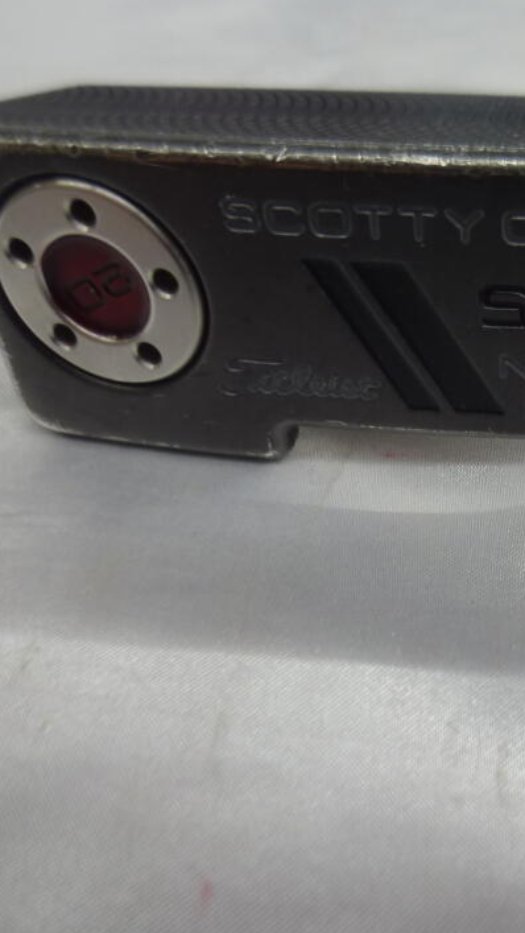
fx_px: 915
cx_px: 550
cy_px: 472
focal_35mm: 37
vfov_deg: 54.0
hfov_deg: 29.4
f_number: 2.8
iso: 80
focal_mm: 4.5
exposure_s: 1/40
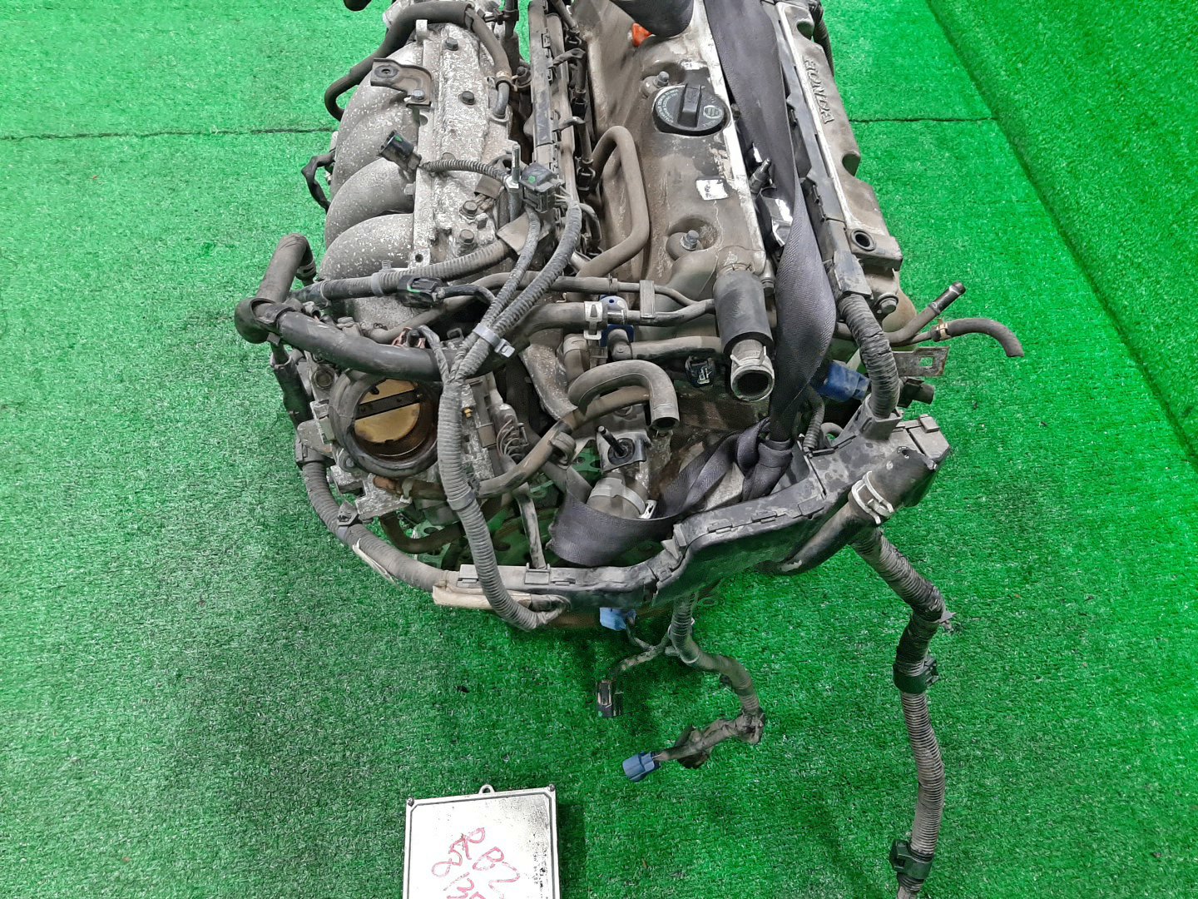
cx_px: 599
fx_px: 900
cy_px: 450
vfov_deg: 53.1
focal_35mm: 26
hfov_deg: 67.3
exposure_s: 1/50
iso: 195
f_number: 1.7
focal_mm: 3.93
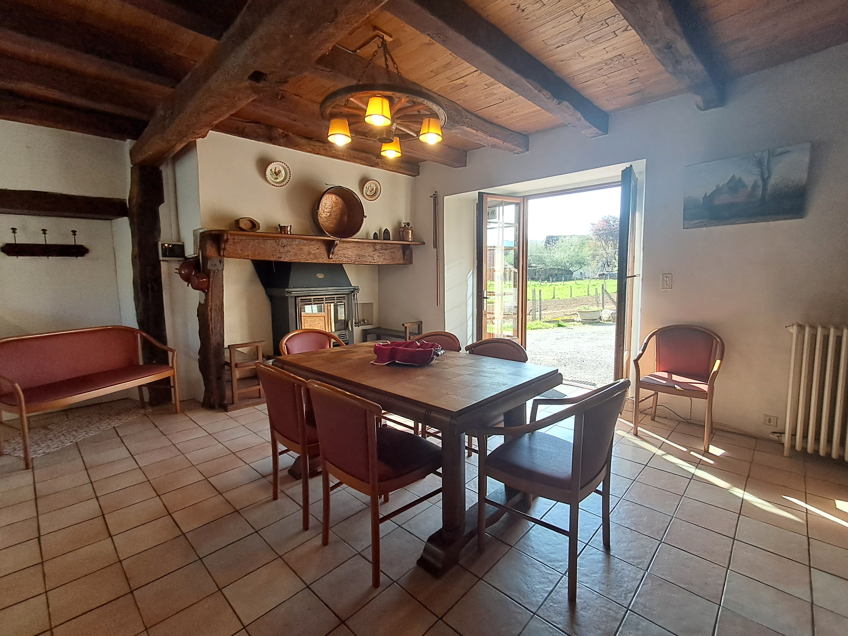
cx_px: 424
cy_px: 318
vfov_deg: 78.1
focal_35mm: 16
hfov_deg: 94.5
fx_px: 392
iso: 64
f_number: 2.2
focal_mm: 1.64
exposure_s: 1/120
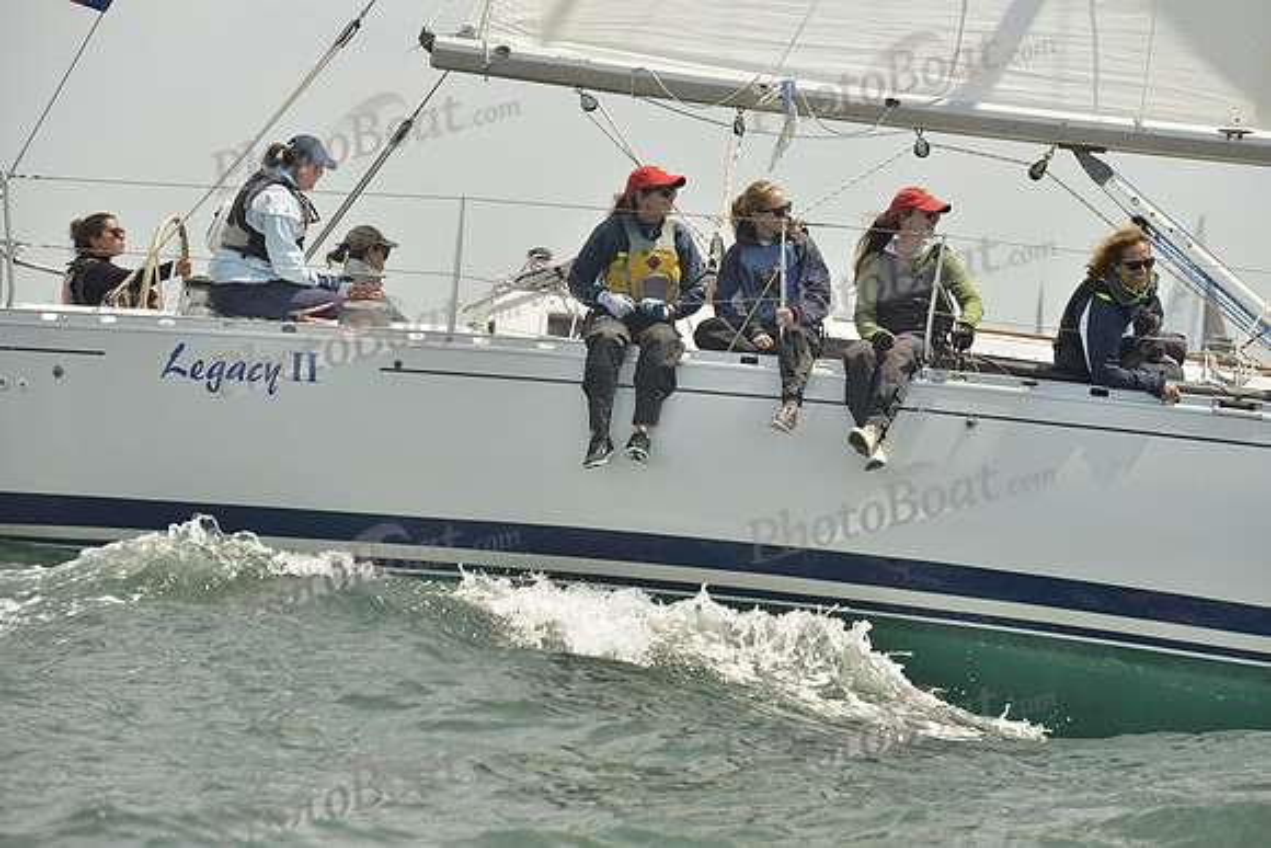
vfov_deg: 11.4
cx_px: 636
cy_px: 424
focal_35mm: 120
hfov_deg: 17.1
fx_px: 4237
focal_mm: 120
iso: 200
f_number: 6.3
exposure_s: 1/1250
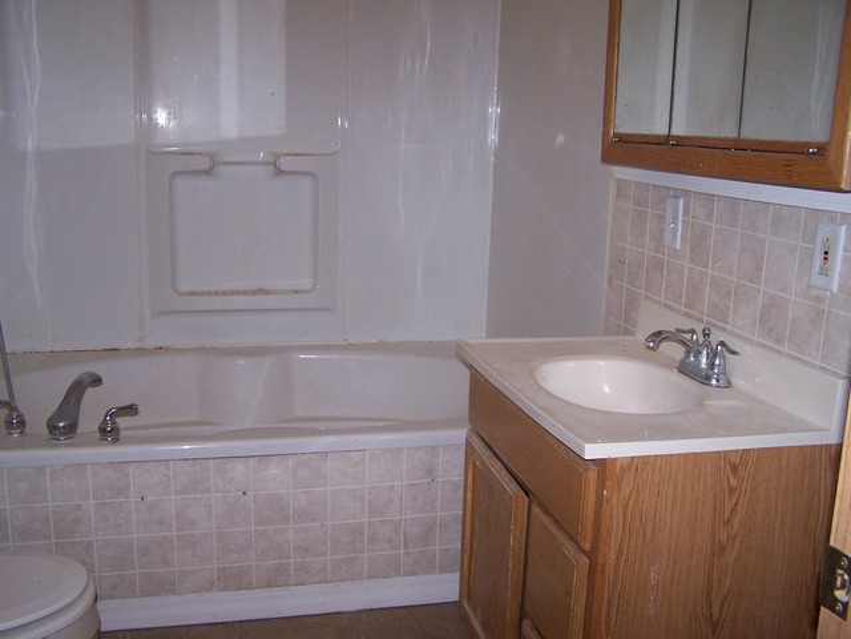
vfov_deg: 37.7
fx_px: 934
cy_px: 320
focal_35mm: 38
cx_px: 426
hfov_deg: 49.0
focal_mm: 6.3
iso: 80
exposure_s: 1/60
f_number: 2.8
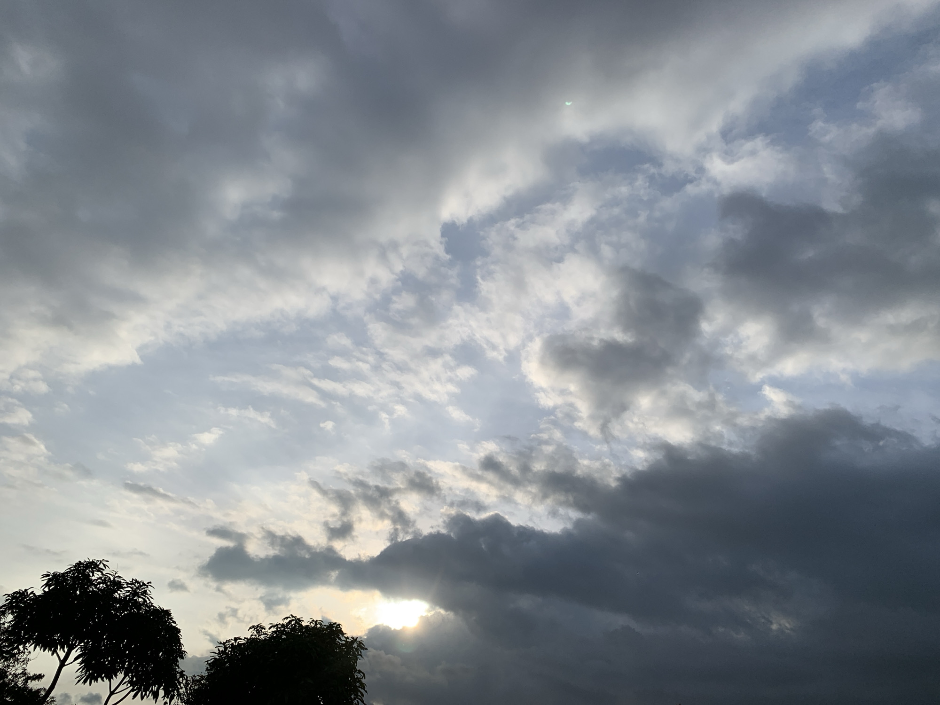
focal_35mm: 26
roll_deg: -3.4
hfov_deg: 67.3
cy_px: 352
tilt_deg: +30.8
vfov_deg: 53.1
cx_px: 470
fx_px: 706
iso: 25
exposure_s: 1/5128
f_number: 1.8
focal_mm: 4.25
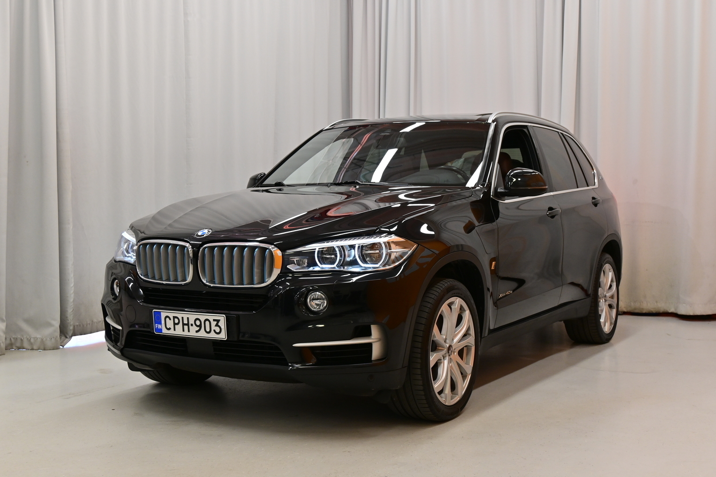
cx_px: 358
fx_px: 895
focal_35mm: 45
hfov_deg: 43.6
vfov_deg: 29.9
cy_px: 238
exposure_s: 1/100
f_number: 5.6
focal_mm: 30
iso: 640
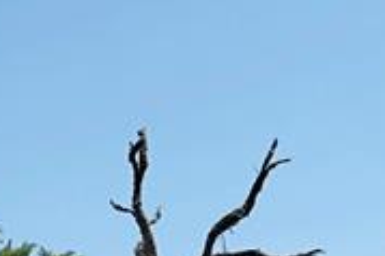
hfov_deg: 14.7
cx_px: 381
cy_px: 488
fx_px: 1464
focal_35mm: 137
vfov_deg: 9.4
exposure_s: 1/400
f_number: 4
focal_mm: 8.8
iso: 100
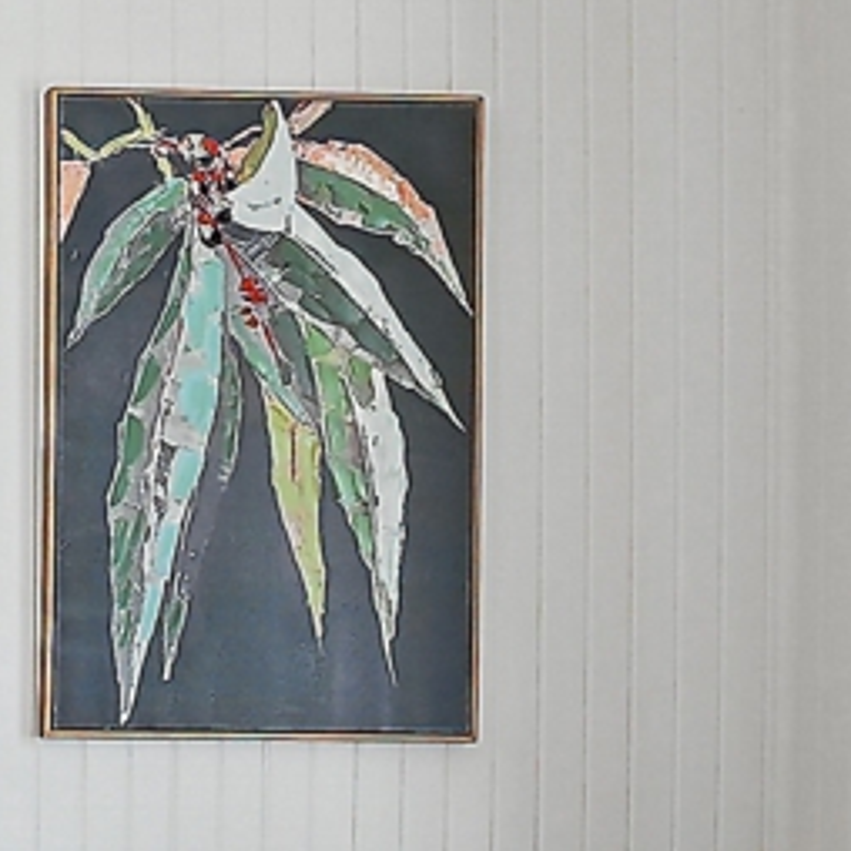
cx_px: -707
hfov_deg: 16.0
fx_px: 2531
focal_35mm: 91
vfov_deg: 18.7
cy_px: 777
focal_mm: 17
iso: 200
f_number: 11
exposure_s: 1/10
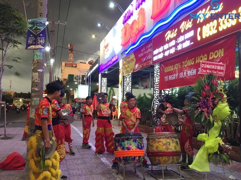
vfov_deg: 48.2
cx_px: 120
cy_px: 90
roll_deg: -2.8
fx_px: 202
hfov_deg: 61.7
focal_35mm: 29
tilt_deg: +3.7
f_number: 2.2
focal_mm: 4.15
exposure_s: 1/33
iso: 200
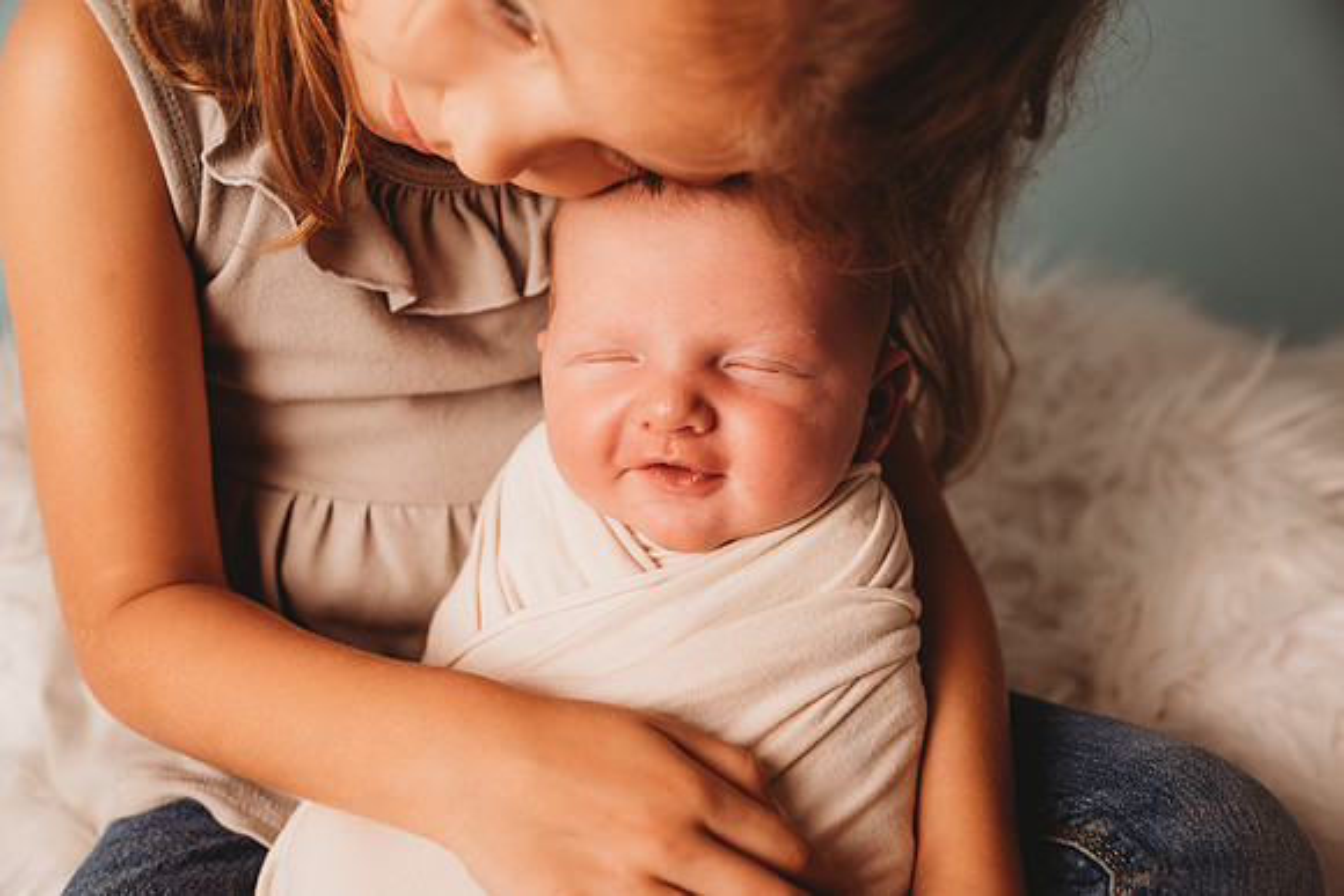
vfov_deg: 29.3
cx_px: 672
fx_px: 1718
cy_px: 448
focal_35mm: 46
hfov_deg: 42.7
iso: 160
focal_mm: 46
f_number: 4
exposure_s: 1/160
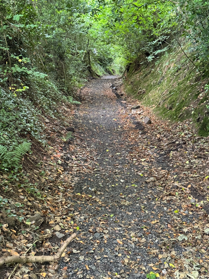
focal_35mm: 48
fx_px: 386
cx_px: 104
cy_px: 140
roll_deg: -1.6
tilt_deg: -3.2
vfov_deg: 39.7
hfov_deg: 30.3
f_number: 1.78
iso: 400
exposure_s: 1/40
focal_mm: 6.76
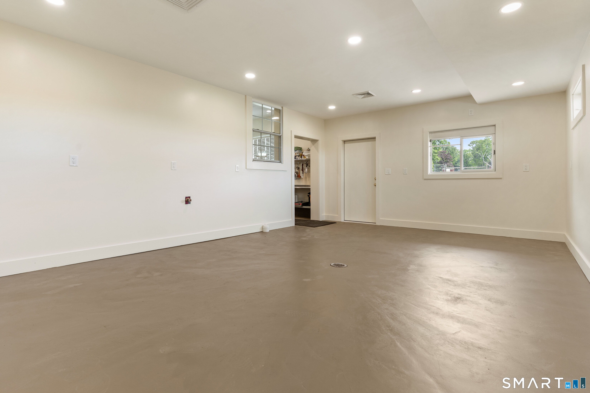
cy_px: 196
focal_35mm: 17
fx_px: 279
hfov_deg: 93.3
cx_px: 295
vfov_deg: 70.4
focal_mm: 17
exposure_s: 1/5
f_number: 8
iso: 320
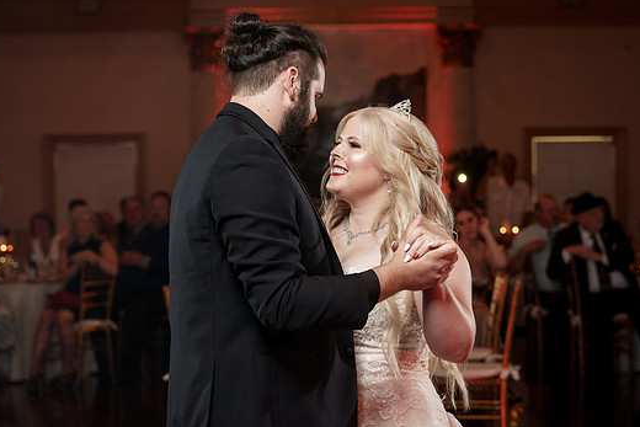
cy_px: 215
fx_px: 1423
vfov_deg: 17.1
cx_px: 321
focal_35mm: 80
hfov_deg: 25.4
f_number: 4
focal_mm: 70
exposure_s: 1/200
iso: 2000
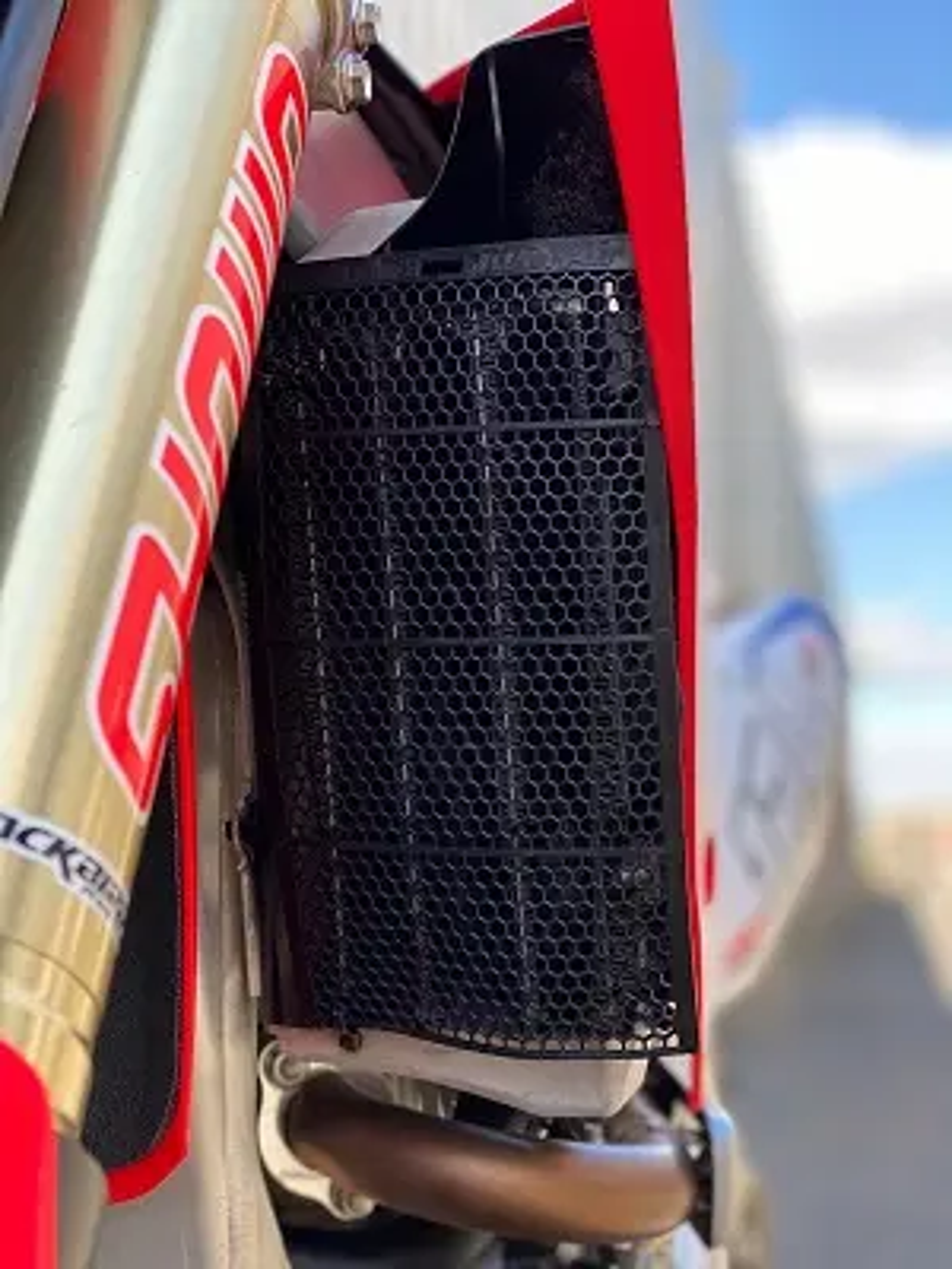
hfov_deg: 28.0
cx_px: 476
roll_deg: +1.4
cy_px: 634
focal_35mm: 52
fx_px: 1907
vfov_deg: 36.8
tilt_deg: +7.5
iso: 20
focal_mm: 6
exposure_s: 1/178
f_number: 2
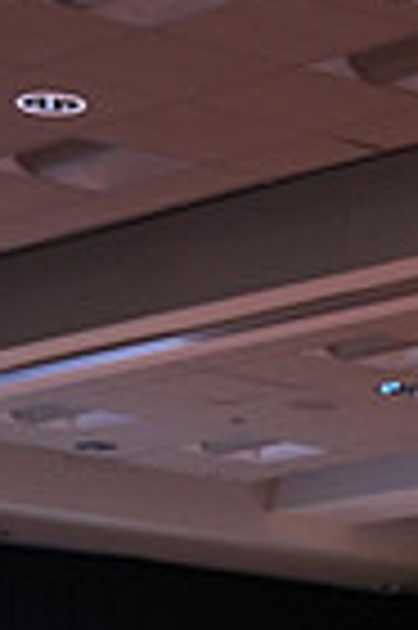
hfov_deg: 6.6
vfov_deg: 9.5
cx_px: 196
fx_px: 3614
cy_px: 1134
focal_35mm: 207
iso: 1000
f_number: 4
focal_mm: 50
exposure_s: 1/400
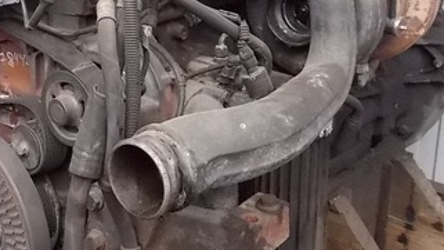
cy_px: 39
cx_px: 147
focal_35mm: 63
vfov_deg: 18.9
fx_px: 742
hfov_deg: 33.0
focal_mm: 4.1
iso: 500
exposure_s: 1/125
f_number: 3.3
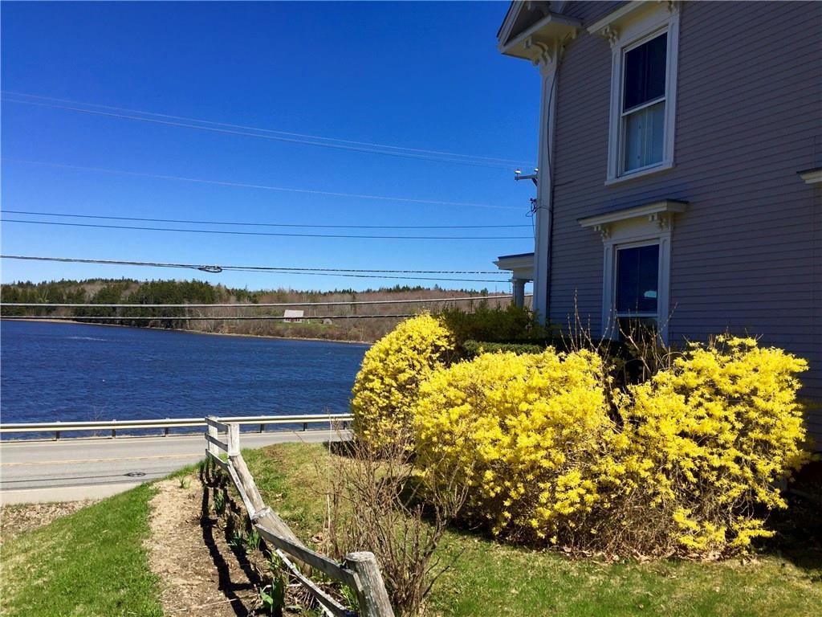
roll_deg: -5.1
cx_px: 411
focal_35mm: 29
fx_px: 689
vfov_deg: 48.2
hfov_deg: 61.7
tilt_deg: +4.3
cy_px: 308
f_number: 2.2
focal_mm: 4.15
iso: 32
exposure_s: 1/1883
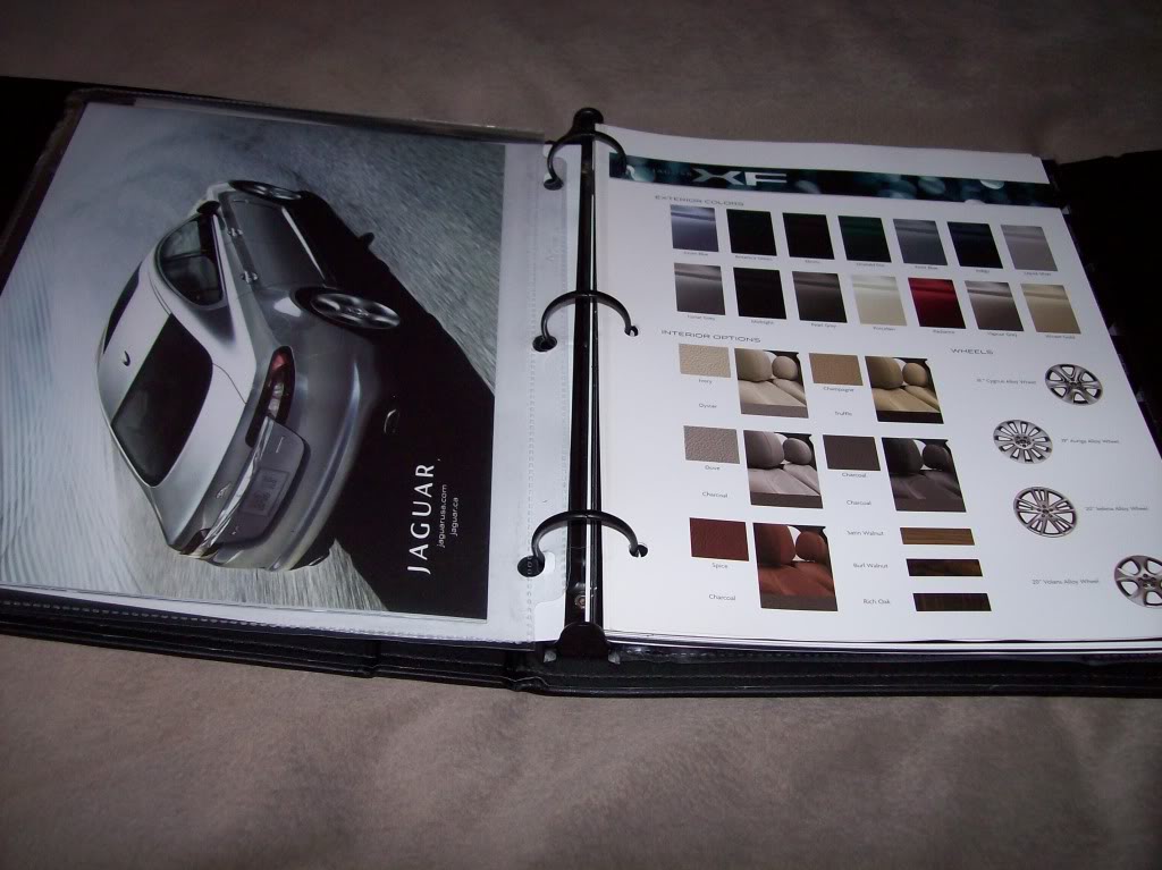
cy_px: 435
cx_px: 581
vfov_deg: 39.6
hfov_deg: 51.4
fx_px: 1208
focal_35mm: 36
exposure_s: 1/64
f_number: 2.7
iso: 80
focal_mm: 6
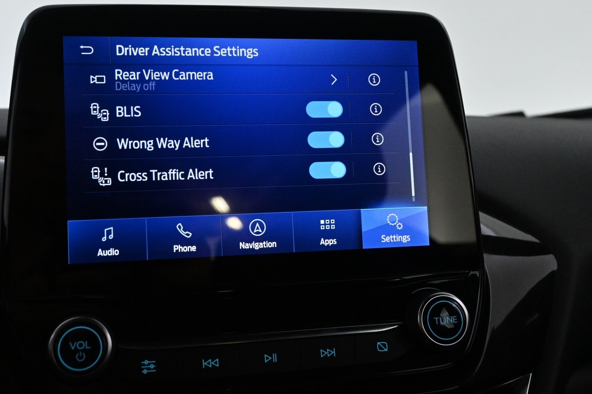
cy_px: 176
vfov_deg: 31.9
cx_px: 260
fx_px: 691
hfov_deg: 46.3
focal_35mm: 42
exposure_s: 1/125
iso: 5000
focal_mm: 24
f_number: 5.6
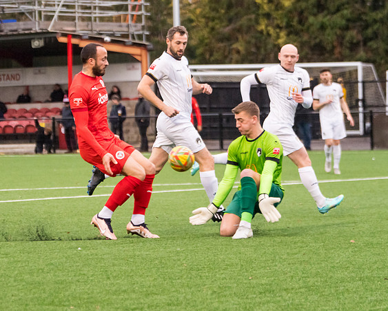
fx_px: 2370
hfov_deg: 9.4
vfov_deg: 7.5
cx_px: 136
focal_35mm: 206
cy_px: 146
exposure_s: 1/1000
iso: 2000
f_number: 4
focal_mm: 116
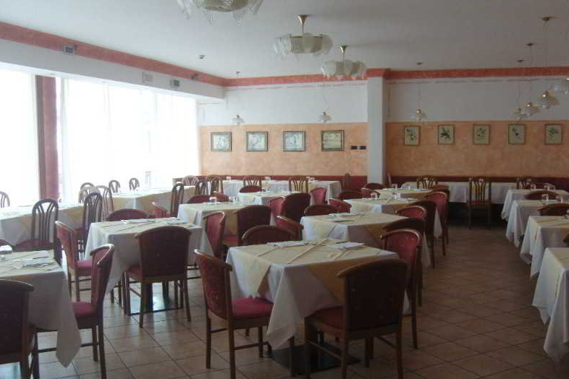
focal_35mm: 36
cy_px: 197
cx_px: 288
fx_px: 569
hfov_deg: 53.1
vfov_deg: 36.9
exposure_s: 1/40
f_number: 2.8
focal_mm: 7.3
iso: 160
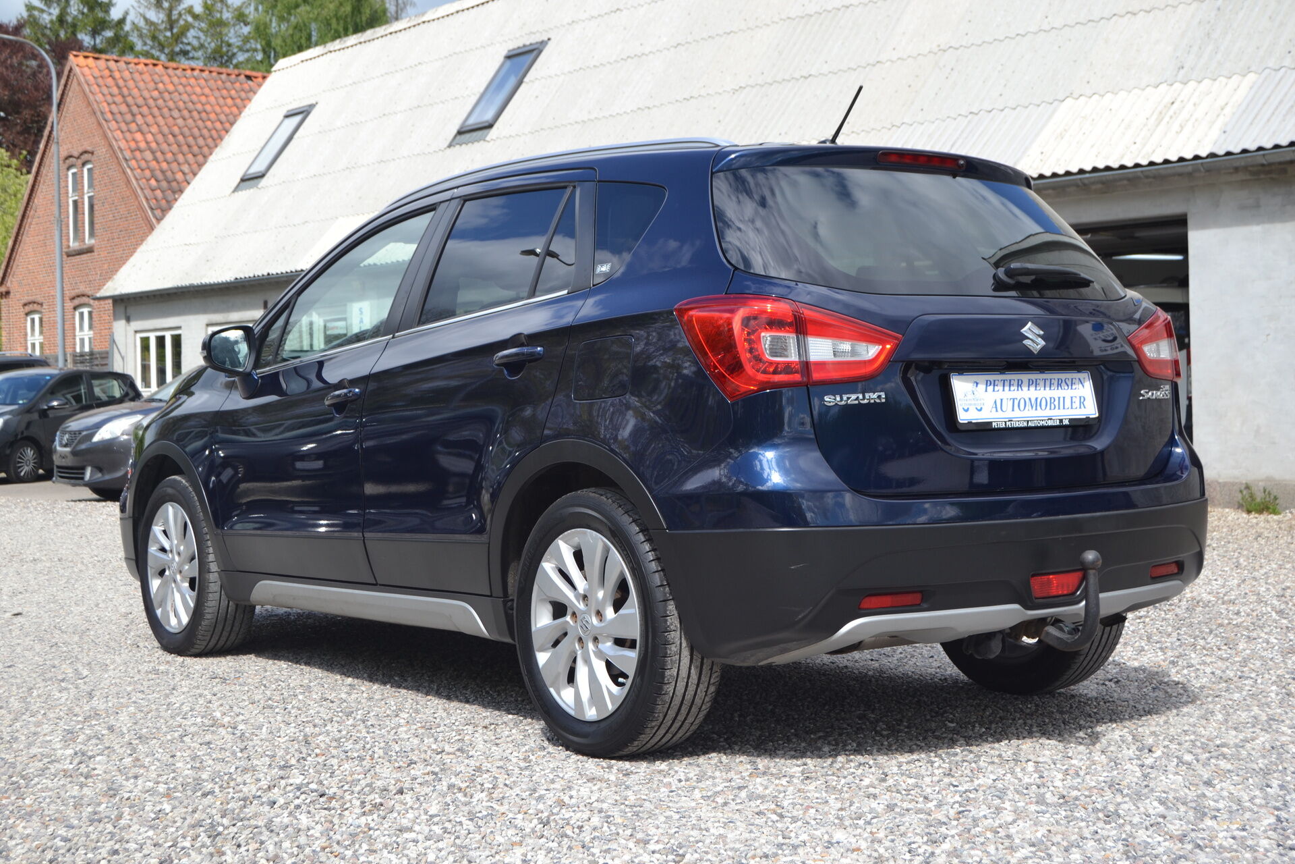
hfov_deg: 41.1
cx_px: 648
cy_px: 432
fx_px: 1727
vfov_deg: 28.1
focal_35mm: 48
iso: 100
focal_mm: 32
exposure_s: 1/200
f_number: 7.1
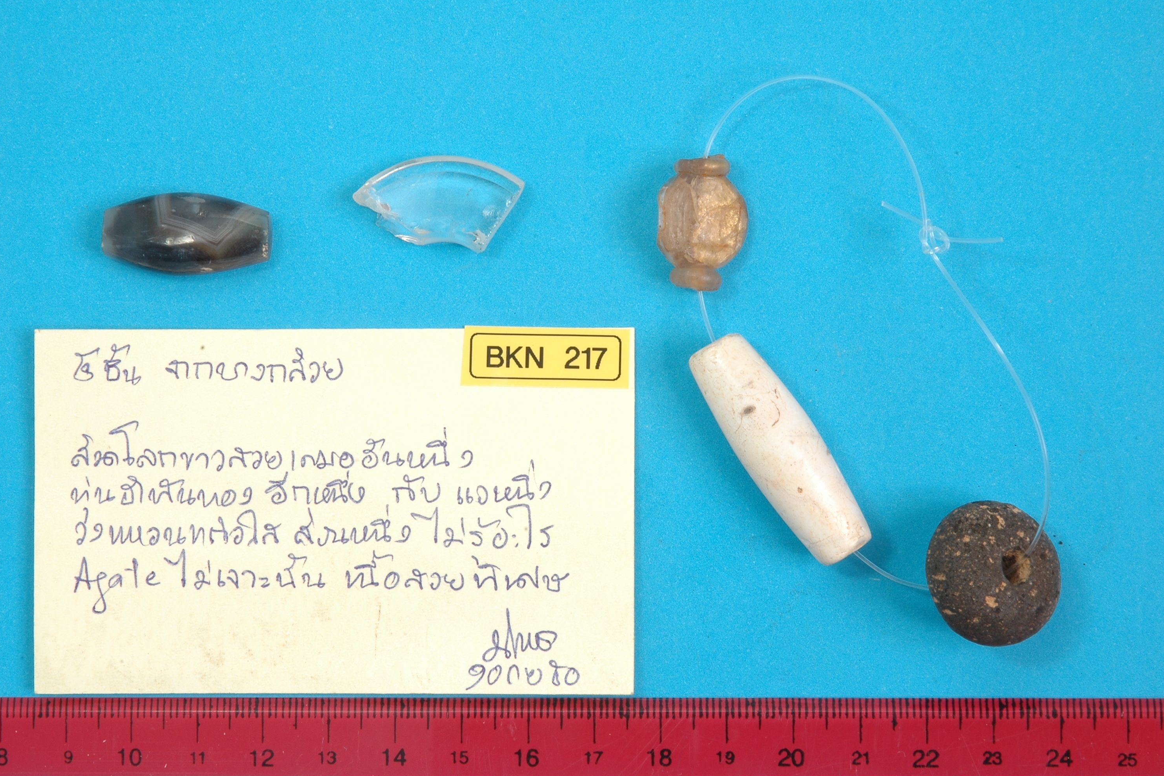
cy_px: 389
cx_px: 583
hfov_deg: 19.3
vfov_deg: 12.9
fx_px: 3427
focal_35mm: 106
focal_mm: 70
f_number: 29
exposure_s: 1/10
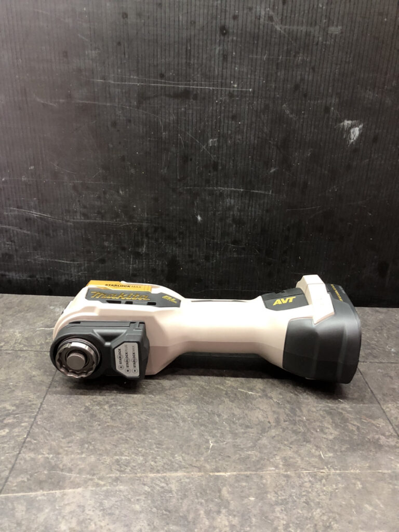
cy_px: 266
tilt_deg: -22.4
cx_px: 200
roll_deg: -0.8
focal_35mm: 28
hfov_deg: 49.7
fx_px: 430
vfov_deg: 63.4
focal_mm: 4
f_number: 1.8
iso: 80
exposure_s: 1/15
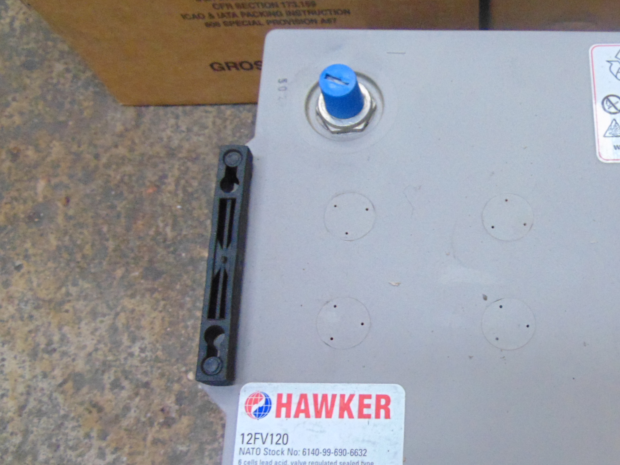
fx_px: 752
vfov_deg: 34.2
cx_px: 482
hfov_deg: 43.0
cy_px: 289
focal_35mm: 42
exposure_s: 1/25
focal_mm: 4.5
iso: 400
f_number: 3
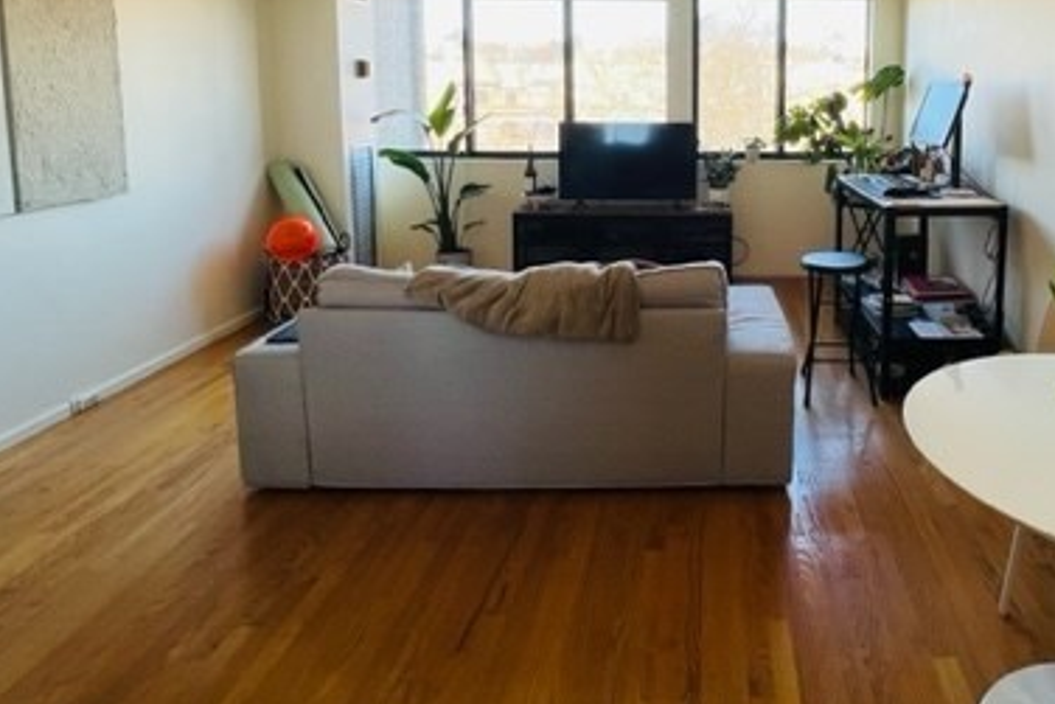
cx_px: 730
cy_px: 154
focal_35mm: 23
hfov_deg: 73.0
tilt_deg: -5.1
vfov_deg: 52.1
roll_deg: +0.0
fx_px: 674
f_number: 1.8
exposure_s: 1/120
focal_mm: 1.57
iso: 50
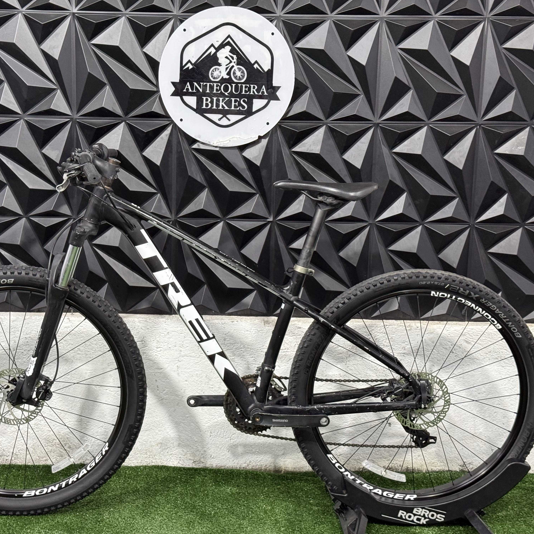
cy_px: 267
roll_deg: -1.2
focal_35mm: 57
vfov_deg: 30.0
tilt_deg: -9.7
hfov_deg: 29.9
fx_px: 995
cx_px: 207
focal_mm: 6.76
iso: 200
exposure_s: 1/60
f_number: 1.78
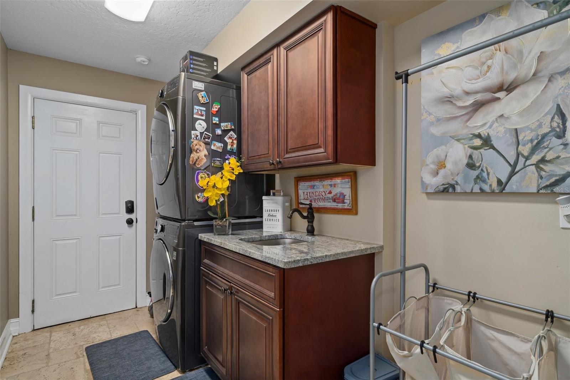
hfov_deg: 90.0
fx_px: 285
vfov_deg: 67.4
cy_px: 190
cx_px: 285
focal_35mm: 18
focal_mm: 18
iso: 320
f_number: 8
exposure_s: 1/1.25
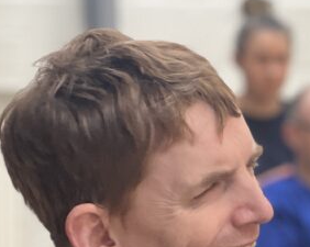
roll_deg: -0.8
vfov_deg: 7.5
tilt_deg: -9.2
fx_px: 1879
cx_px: 340
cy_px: 287
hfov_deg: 9.3
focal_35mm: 205
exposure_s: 1/33
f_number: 2.8
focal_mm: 9
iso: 320
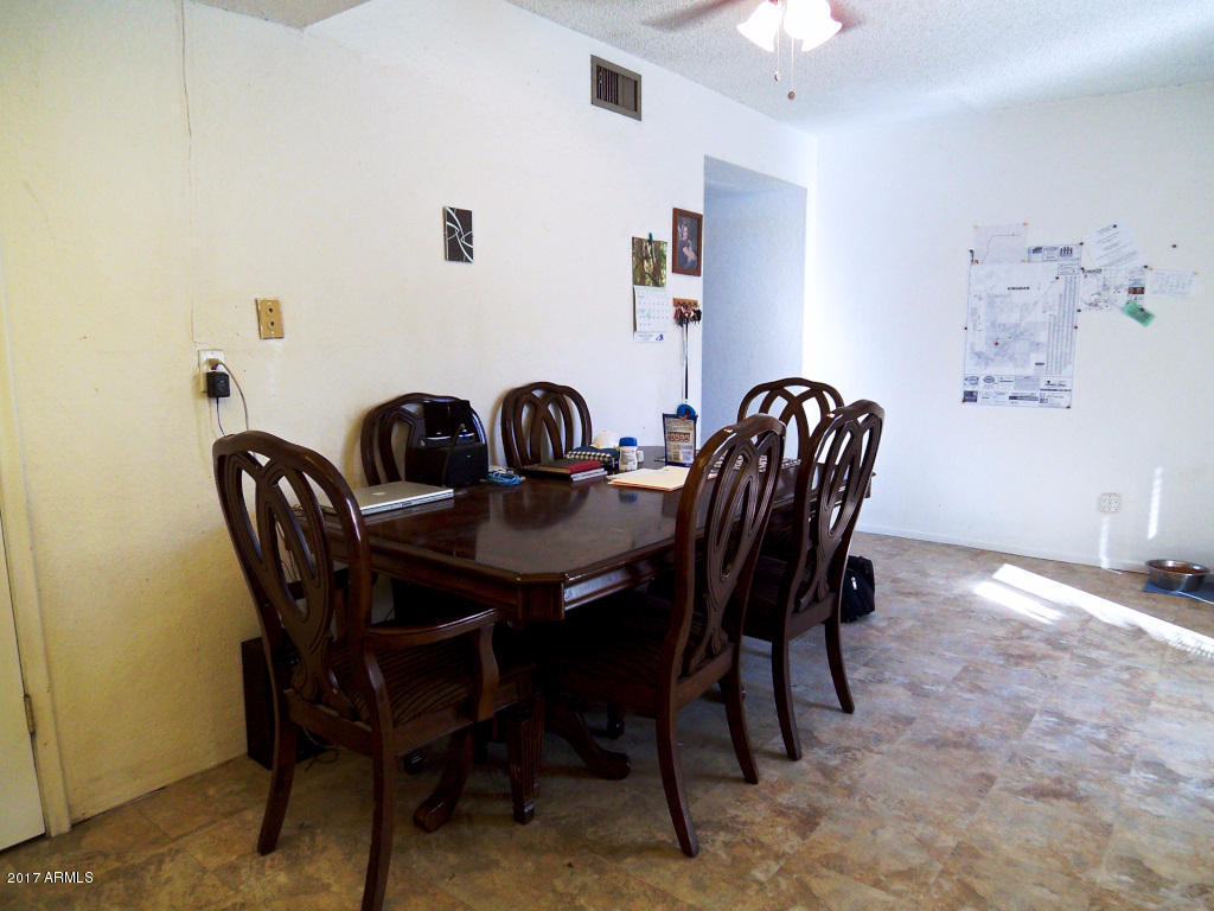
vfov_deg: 58.9
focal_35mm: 23
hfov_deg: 73.9
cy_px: 456
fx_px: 807
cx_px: 607
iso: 100
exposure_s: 1/30
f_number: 2.8
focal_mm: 3.8
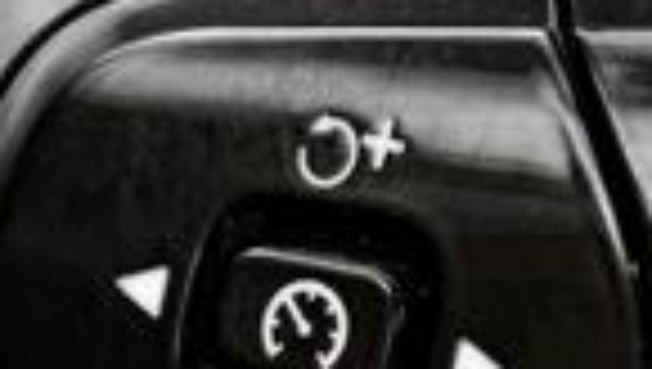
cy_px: 223
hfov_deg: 8.3
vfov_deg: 4.7
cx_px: 306
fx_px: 4483
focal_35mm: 259
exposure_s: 1/200
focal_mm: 56
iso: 1250
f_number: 2.8
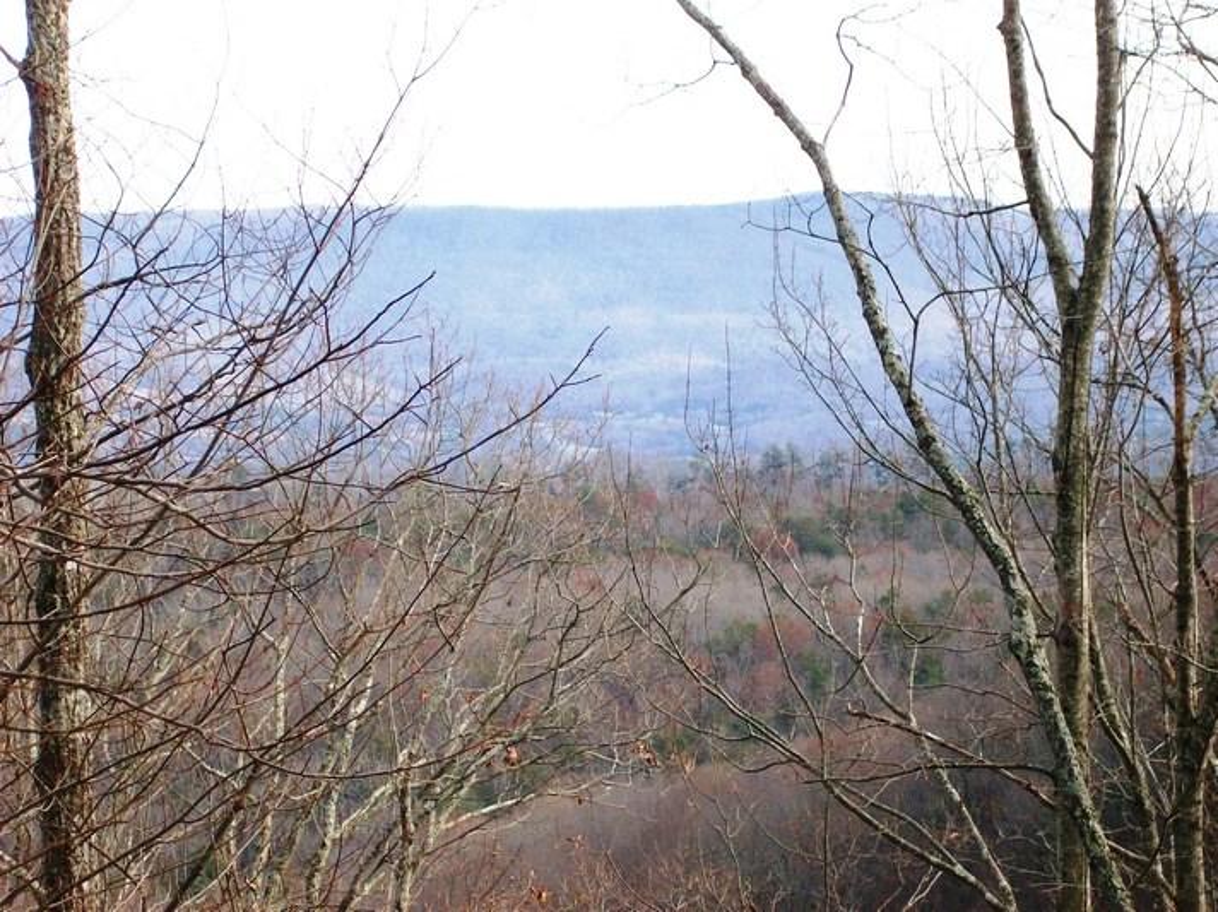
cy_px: 456
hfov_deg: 18.2
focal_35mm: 108
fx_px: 3798
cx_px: 609
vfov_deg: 13.7
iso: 140
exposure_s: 1/153
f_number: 4.8
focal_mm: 18
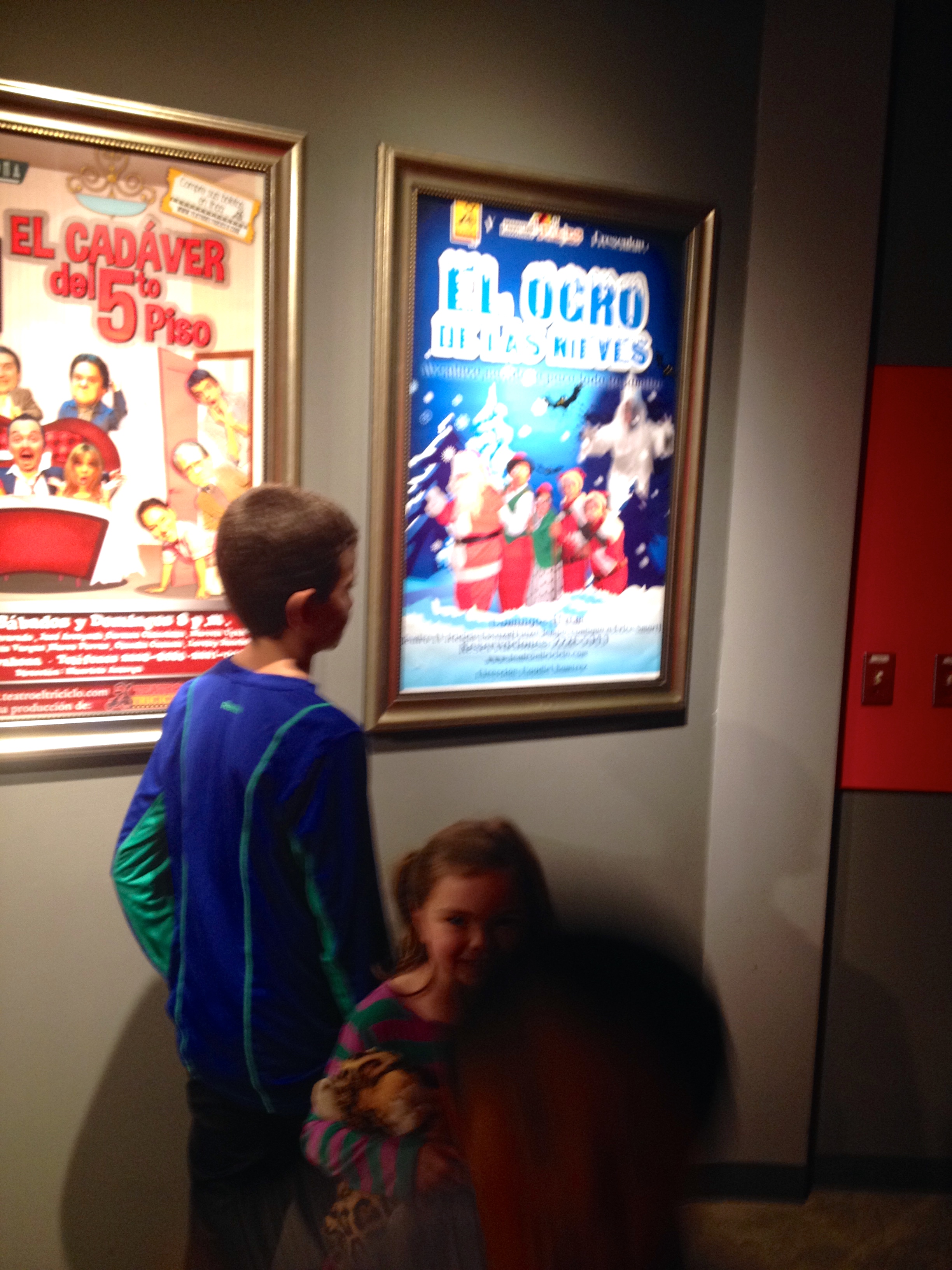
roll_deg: -2.2
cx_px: 476
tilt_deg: -4.9
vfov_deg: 52.6
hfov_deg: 40.7
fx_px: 1283
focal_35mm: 35
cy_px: 635
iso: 125
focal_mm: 4.28
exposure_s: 1/20
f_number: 2.4
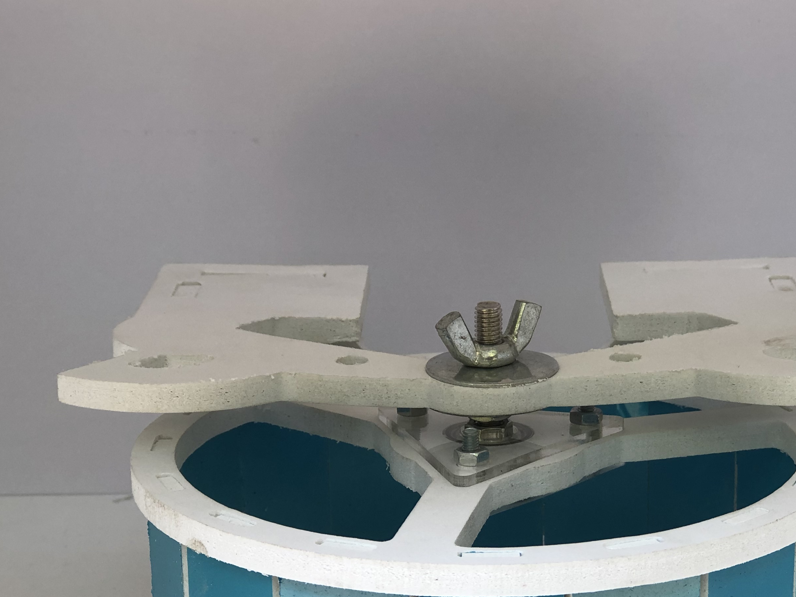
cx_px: 488
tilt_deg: -23.4
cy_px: 444
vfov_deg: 15.5
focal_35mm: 95
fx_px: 2184
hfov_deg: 20.6
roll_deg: +0.1
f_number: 2.8
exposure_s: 1/120
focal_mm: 6.6
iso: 32
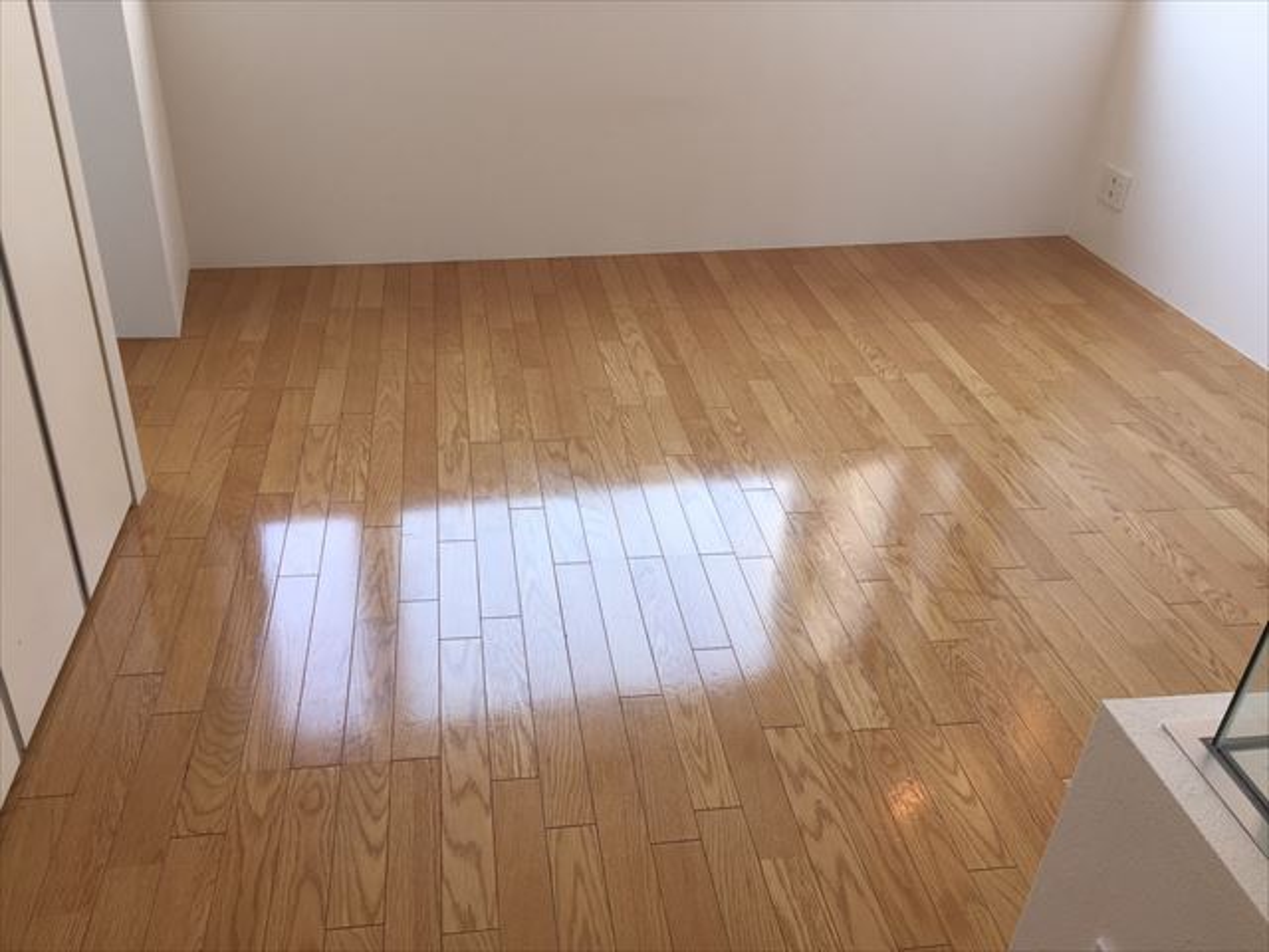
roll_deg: -3.3
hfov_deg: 61.7
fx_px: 1063
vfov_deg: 48.2
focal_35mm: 29
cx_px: 634
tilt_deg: -30.5
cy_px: 476
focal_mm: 4.15
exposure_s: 1/121
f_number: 2.2
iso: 32
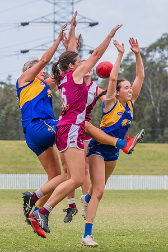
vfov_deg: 6.8
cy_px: 105
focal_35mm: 303
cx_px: 68
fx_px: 2121
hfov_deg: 4.5
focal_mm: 170
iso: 800
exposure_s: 1/1250
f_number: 10
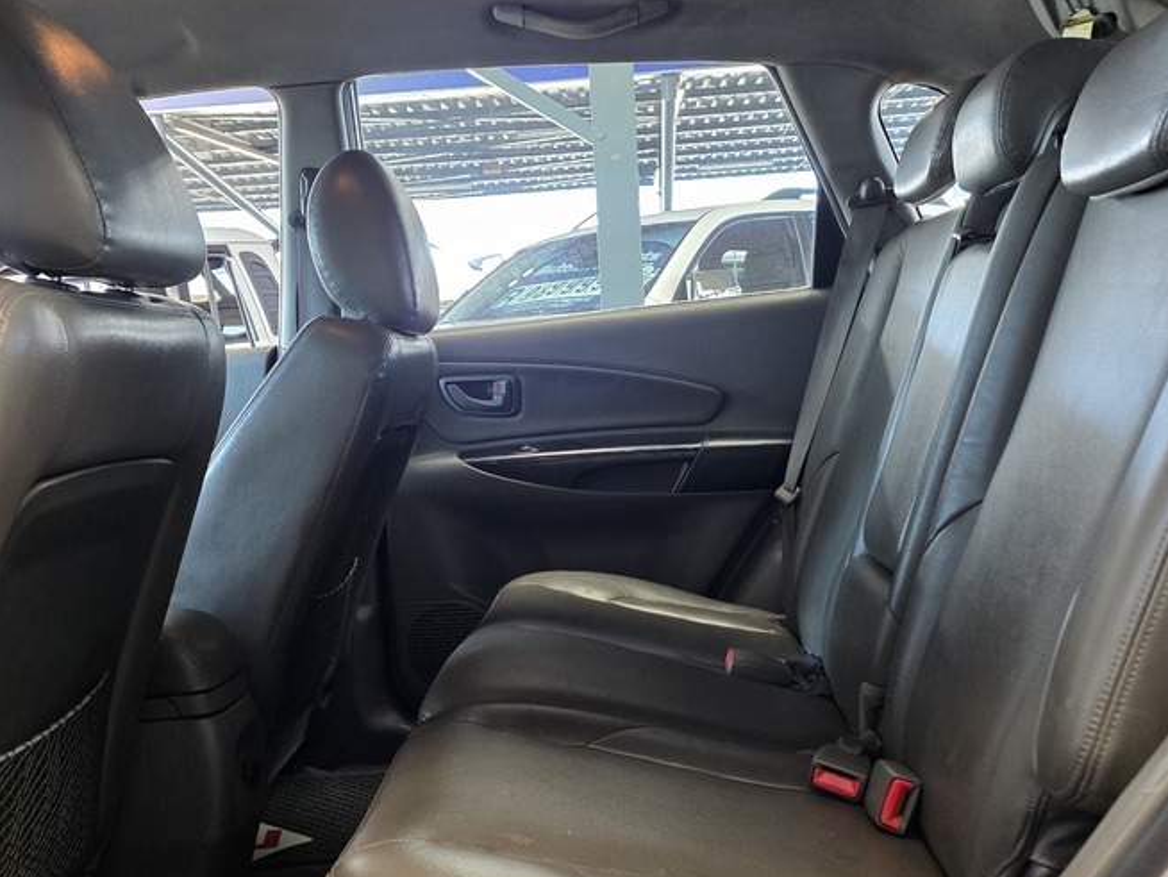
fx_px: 1215
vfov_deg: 39.5
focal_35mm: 36
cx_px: 568
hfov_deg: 51.3
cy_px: 525
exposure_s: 1/100
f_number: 1.7
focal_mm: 6.25
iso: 200
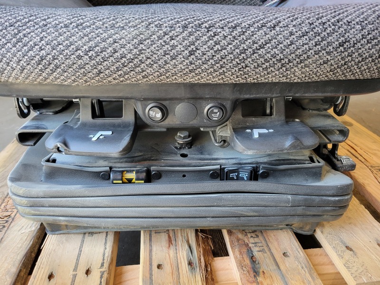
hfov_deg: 67.3
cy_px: 142
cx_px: 190
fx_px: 285
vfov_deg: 53.1
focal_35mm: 26
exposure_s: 1/120
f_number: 1.8
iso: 200
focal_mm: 5.4
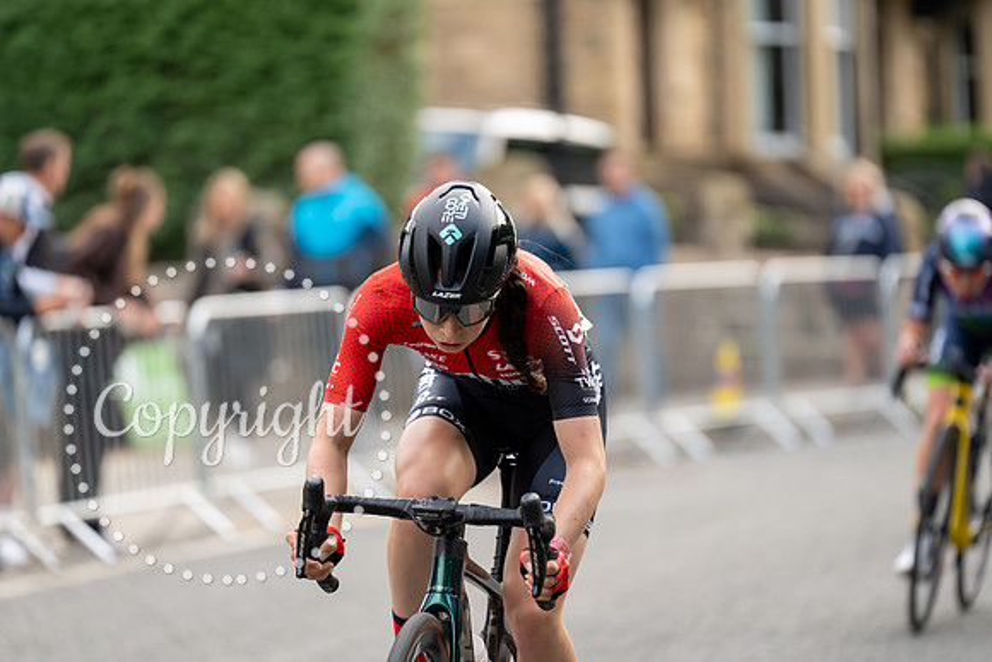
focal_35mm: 200
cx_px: 496
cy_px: 331
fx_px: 5512
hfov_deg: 10.3
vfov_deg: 6.9
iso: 640
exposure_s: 1/500
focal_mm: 200
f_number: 2.8
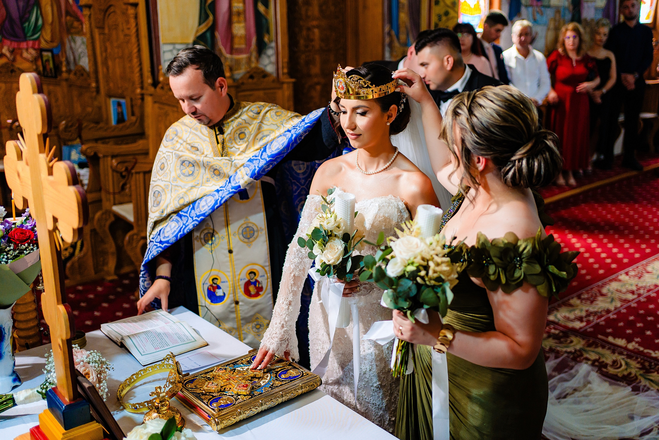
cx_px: 330
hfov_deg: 54.4
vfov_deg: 37.9
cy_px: 220
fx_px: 641
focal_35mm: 35
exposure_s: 1/320
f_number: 1.8
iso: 1000
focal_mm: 35
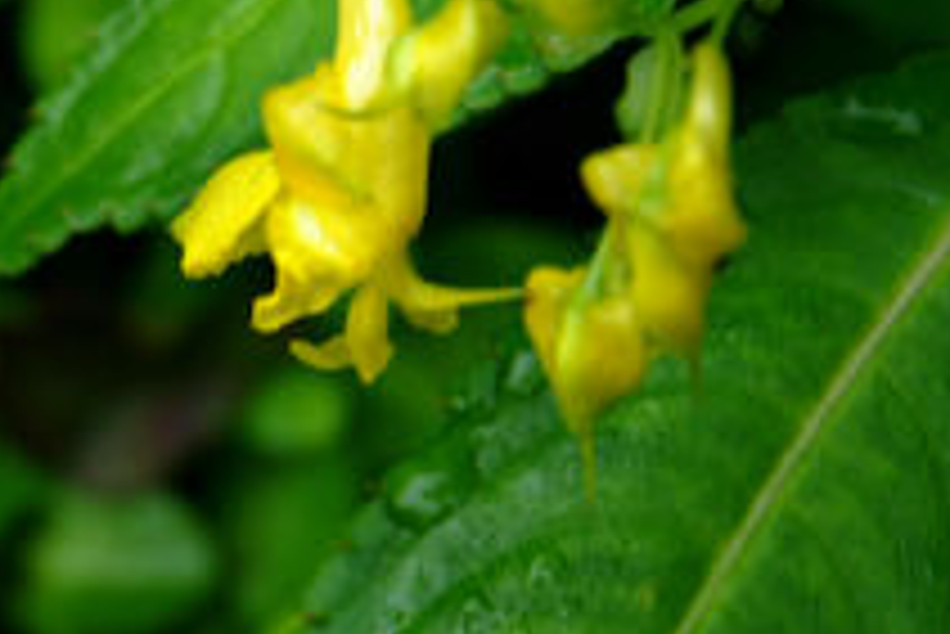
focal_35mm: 228
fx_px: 6021
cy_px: 270
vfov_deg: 6.0
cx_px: 63
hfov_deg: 9.0
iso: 100
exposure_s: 1/50
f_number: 4.5
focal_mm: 40
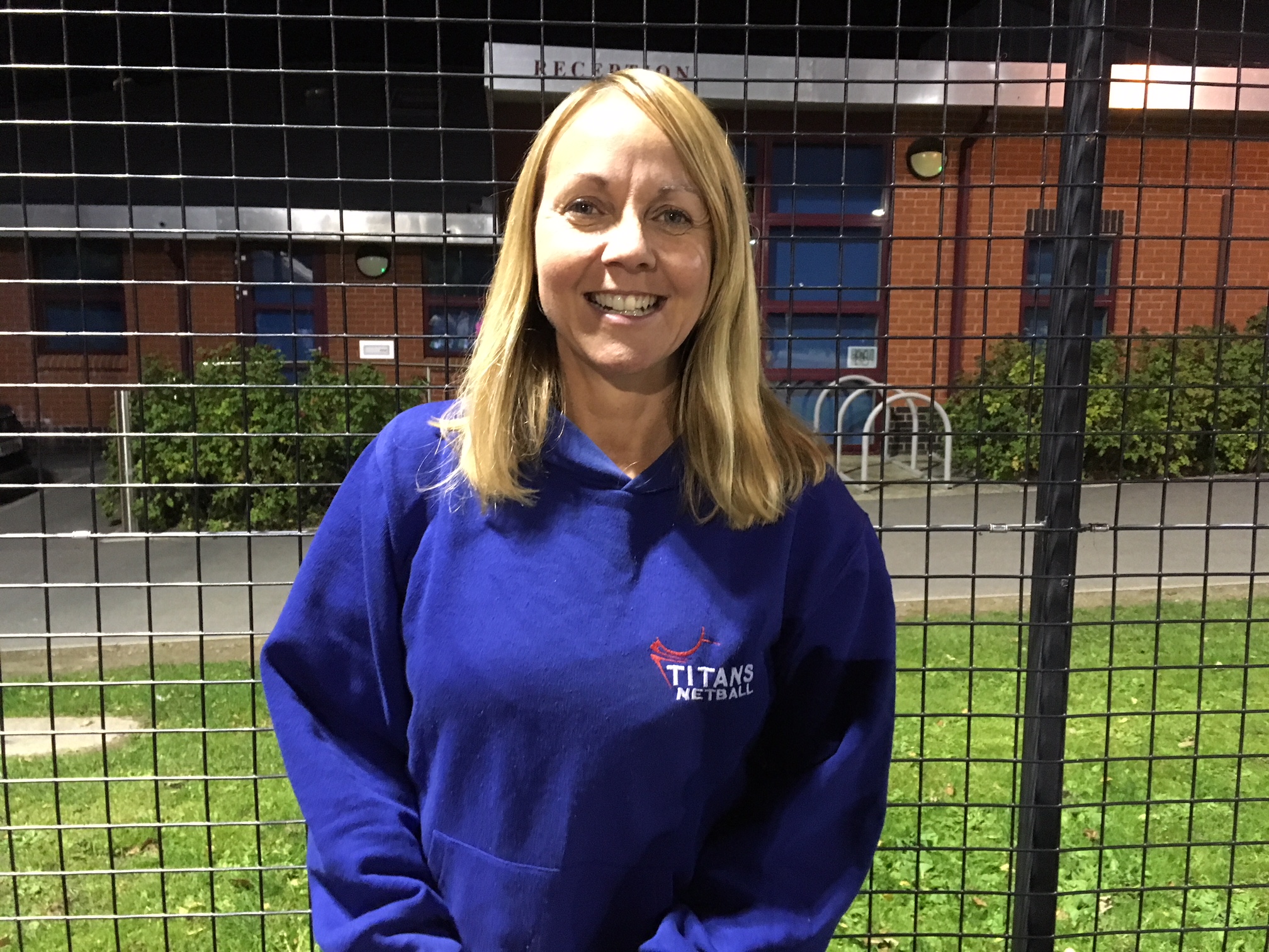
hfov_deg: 61.7
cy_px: 476
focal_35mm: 29
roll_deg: -0.7
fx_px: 1063
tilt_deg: -6.8
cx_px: 634
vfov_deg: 48.2
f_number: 2.2
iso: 320
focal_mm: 4.15
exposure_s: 1/17
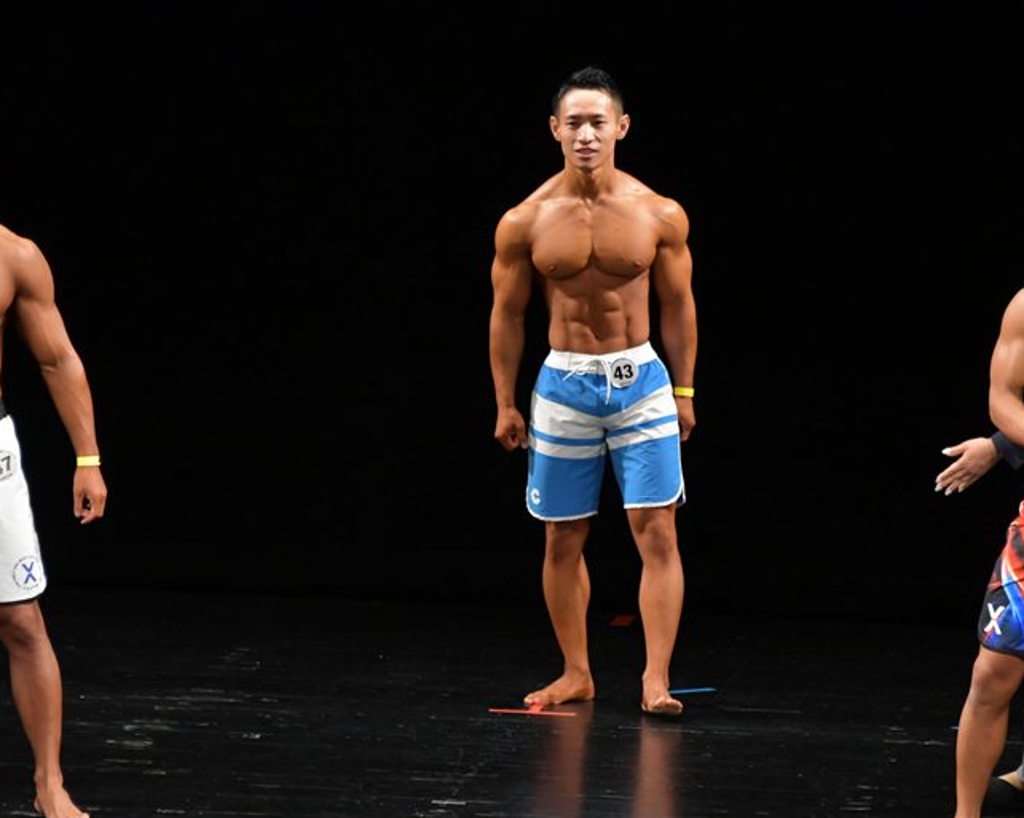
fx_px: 10814
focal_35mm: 357
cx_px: 554
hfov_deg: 5.4
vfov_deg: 4.3
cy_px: 410
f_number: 5.6
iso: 3200
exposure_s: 1/400
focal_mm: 210
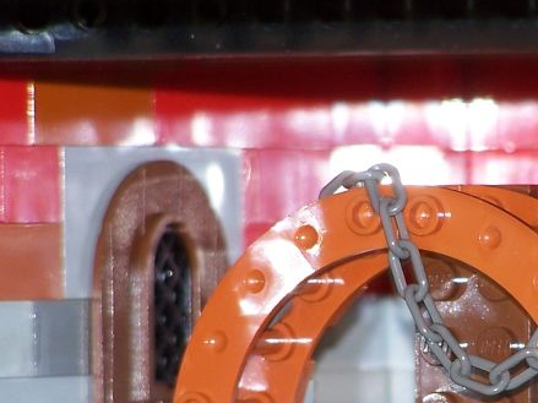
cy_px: 345
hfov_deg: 2.5
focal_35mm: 786
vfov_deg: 1.9
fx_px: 12213
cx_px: 461
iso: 80
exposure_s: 1/2
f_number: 3.6
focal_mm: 55.9
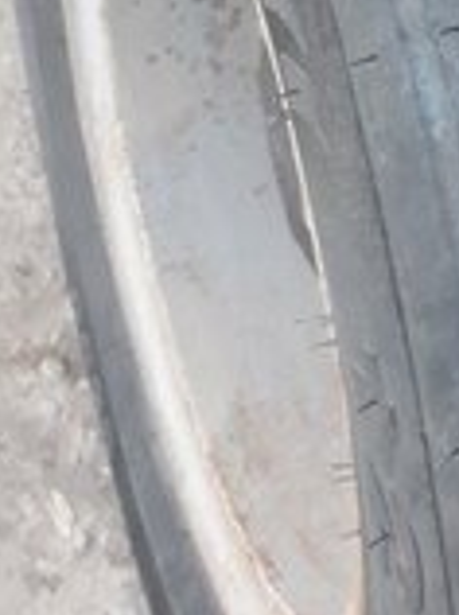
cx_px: 521
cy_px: -160
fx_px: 1507
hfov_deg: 16.7
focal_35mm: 85
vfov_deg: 21.1
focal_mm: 3.6
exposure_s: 1/33
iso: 160
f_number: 1.9
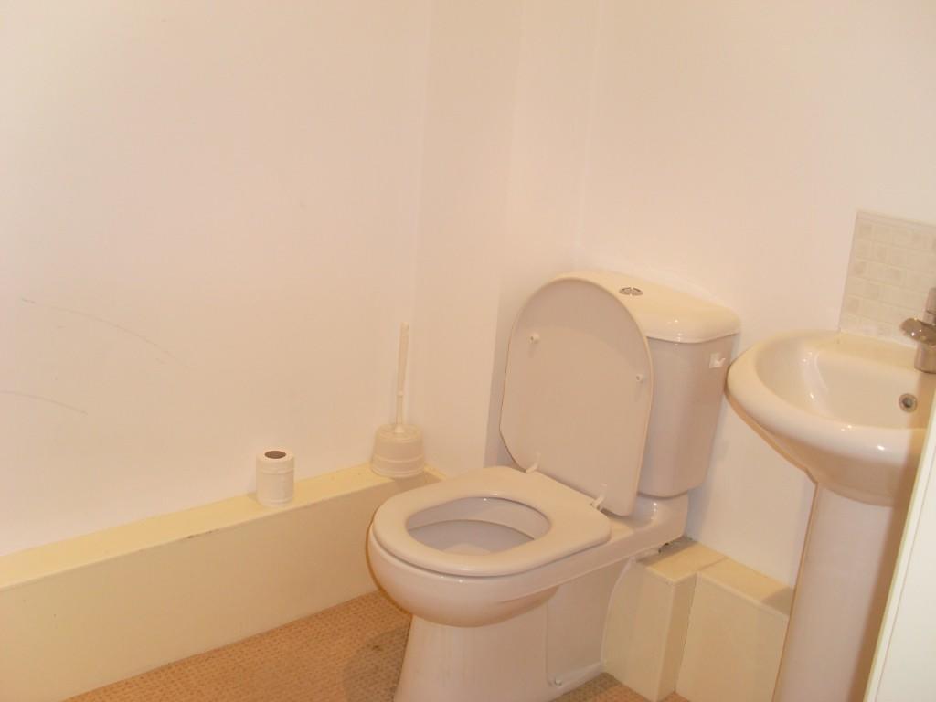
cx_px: 468
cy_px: 351
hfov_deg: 49.0
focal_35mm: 38
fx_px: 1028
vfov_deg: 37.7
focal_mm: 6.3
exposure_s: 1/45
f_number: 3
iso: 100
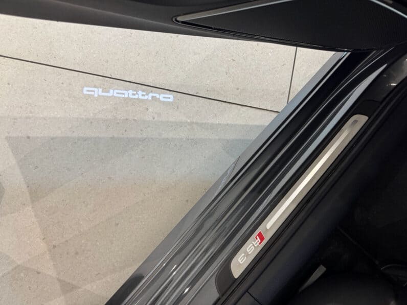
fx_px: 282
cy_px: 152
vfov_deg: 56.8
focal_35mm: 24
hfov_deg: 71.6
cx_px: 204
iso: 200
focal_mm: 6.76
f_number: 1.78
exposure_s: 1/100
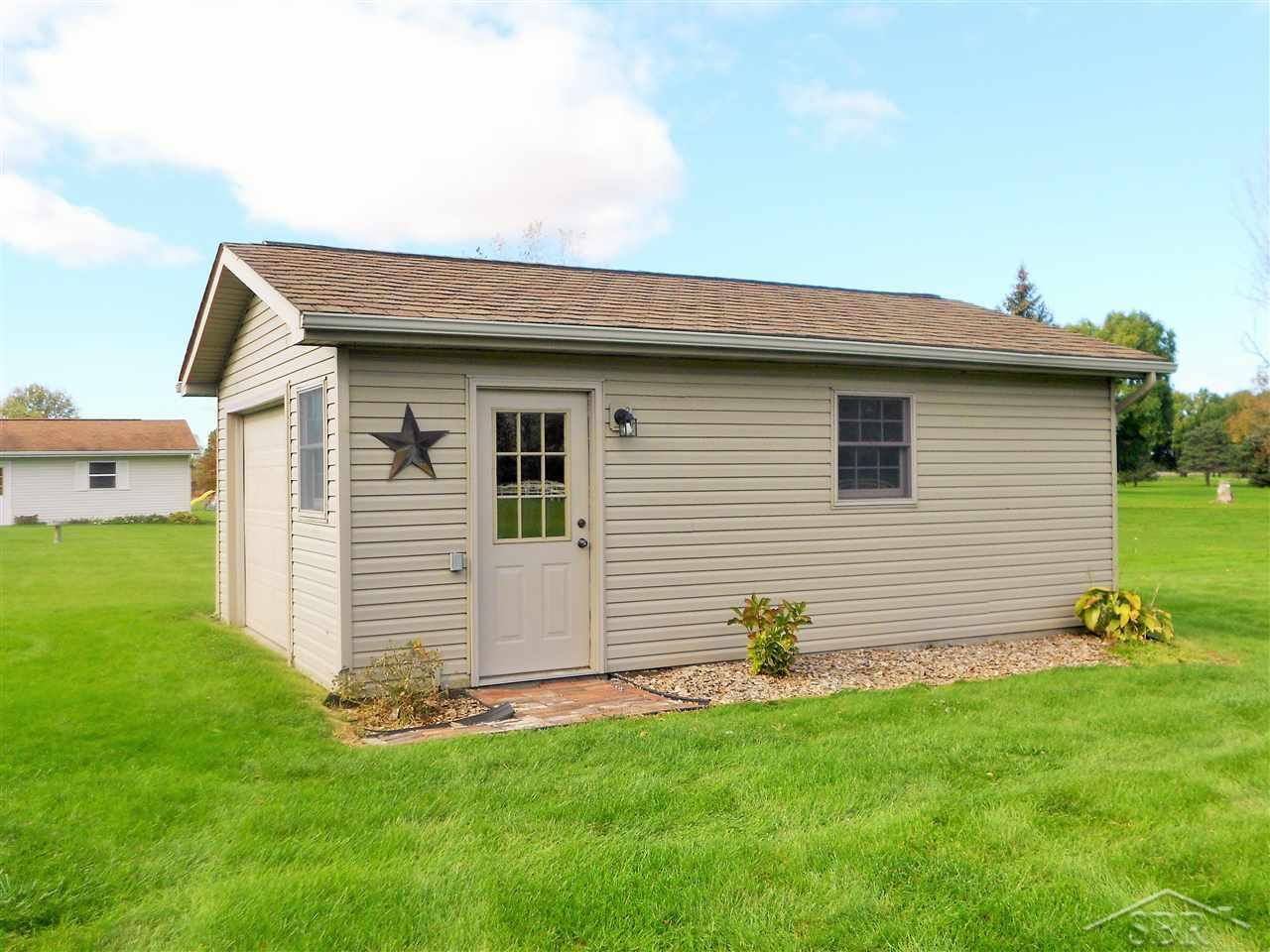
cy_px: 476
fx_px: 1174
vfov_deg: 44.2
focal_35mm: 32
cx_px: 635
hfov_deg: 56.8
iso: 80
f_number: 3.6
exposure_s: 1/400
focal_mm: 5.8
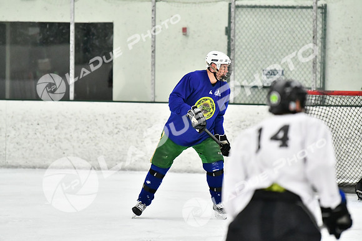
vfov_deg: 5.0
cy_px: 120
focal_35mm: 278
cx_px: 181
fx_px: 2791
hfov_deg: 7.4
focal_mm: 185
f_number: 2.8
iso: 6400
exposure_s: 1/1600
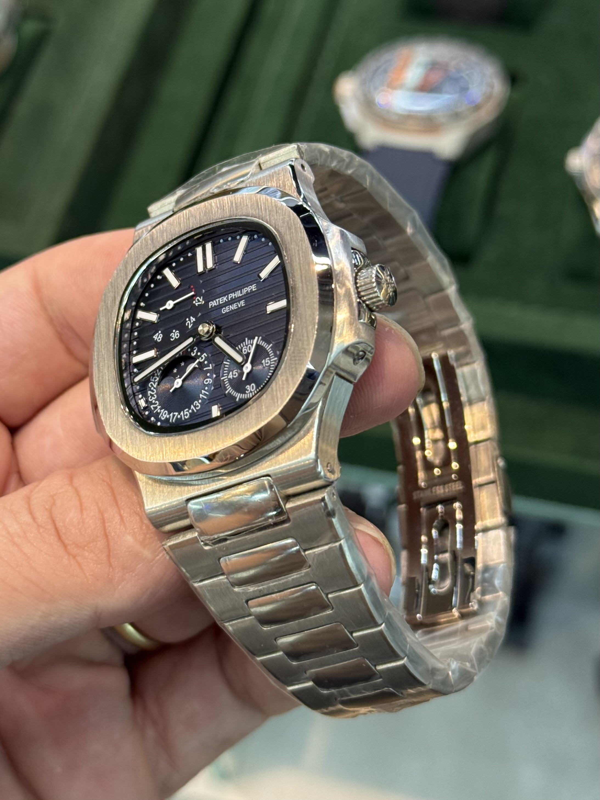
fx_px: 1109
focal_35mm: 48
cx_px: 300
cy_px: 400
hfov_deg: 30.3
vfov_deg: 39.7
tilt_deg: -54.4
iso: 125
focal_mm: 6.76
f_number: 1.78
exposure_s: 1/60
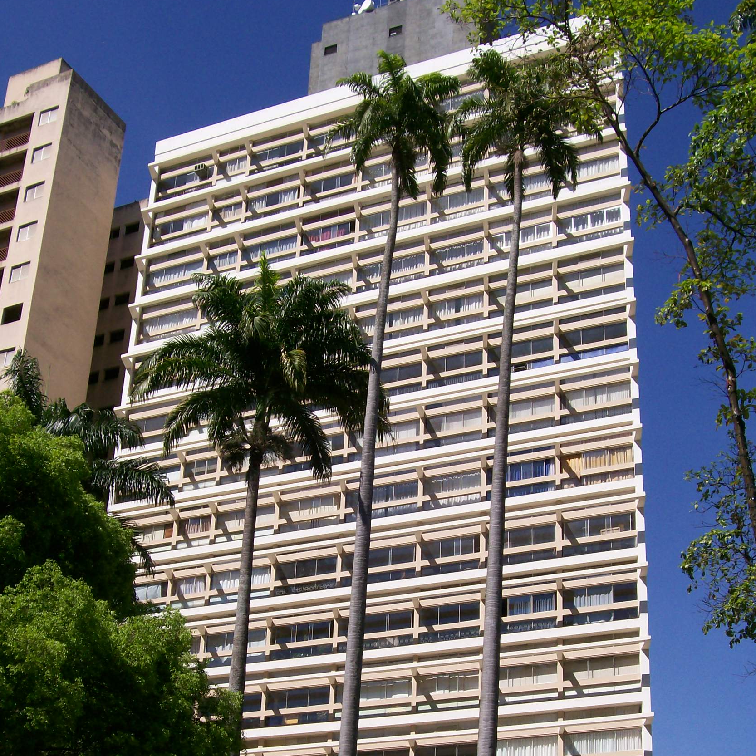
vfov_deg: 30.8
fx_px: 1359
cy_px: 509
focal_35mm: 55
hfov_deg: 31.1
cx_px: 377
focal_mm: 7.6
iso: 80
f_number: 5.4
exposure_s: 1/721
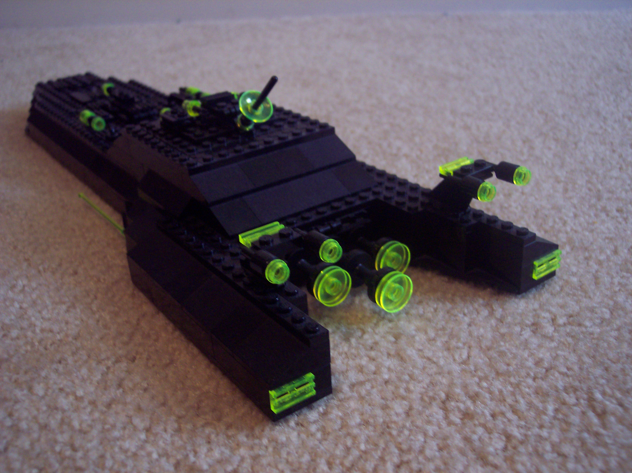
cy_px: 236
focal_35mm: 38
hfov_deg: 49.0
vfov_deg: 37.7
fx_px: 693
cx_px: 316
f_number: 2.8
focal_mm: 8
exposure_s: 1/8
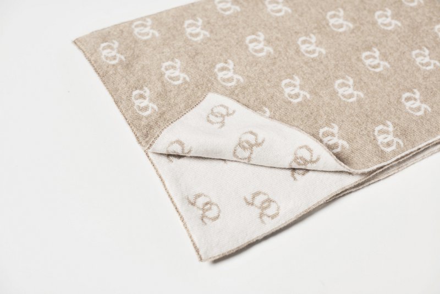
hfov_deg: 39.6
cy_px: 147
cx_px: 220
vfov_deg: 27.0
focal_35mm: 50
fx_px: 611
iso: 50
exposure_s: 1/160
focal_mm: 50
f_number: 4.5
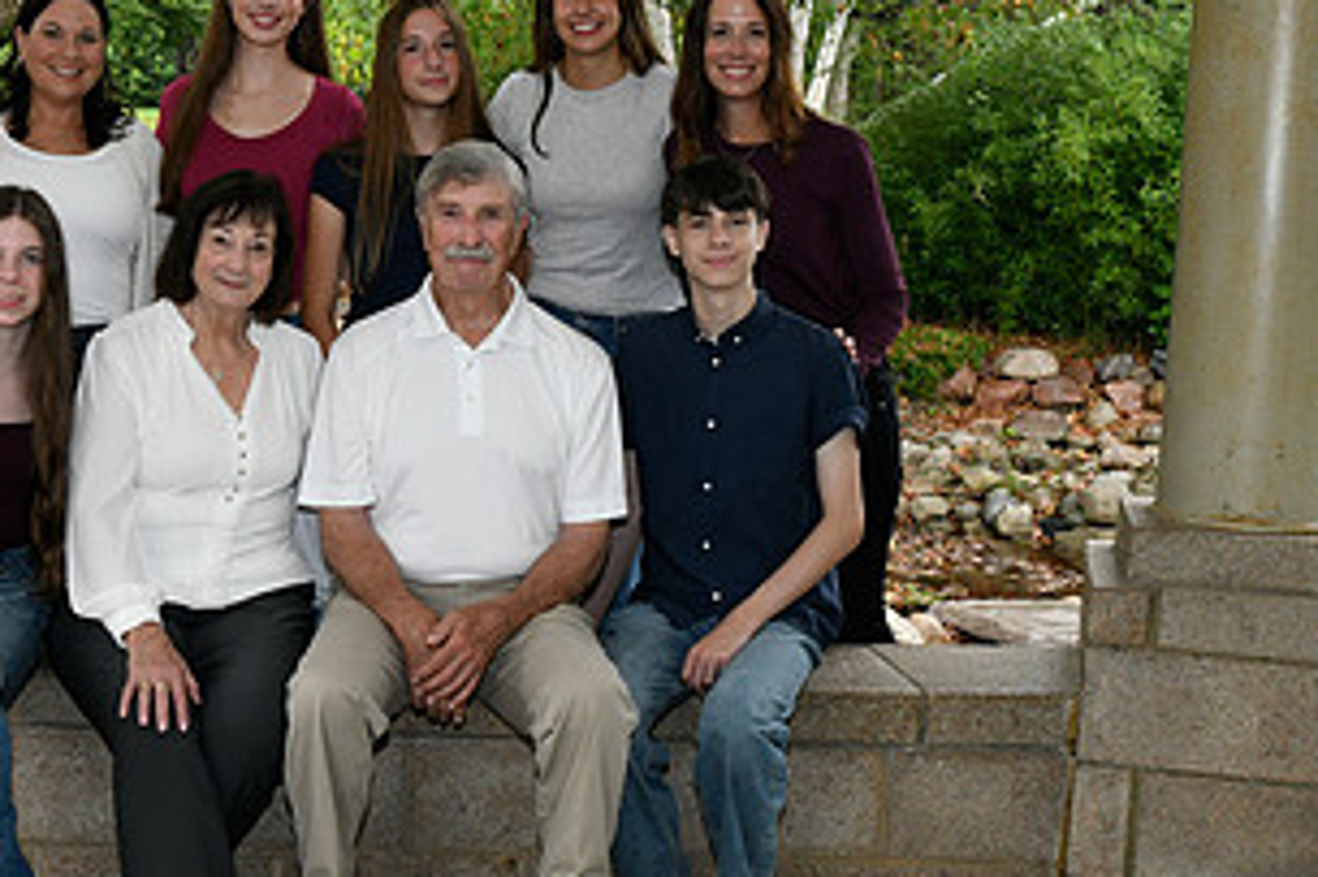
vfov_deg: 23.0
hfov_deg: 33.5
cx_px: 385
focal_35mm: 59
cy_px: 447
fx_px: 2159
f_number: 8
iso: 1600
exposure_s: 1/160
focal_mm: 31
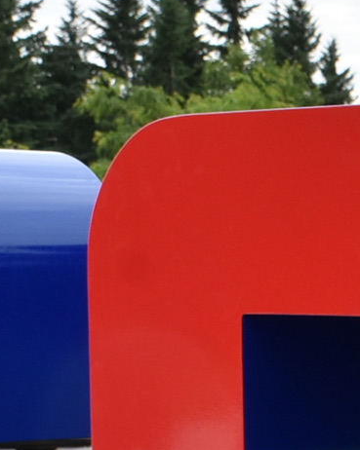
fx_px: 2524
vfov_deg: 10.0
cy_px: 570
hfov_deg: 7.8
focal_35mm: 189
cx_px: 693
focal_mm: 27
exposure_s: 1/500
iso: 500
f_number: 8
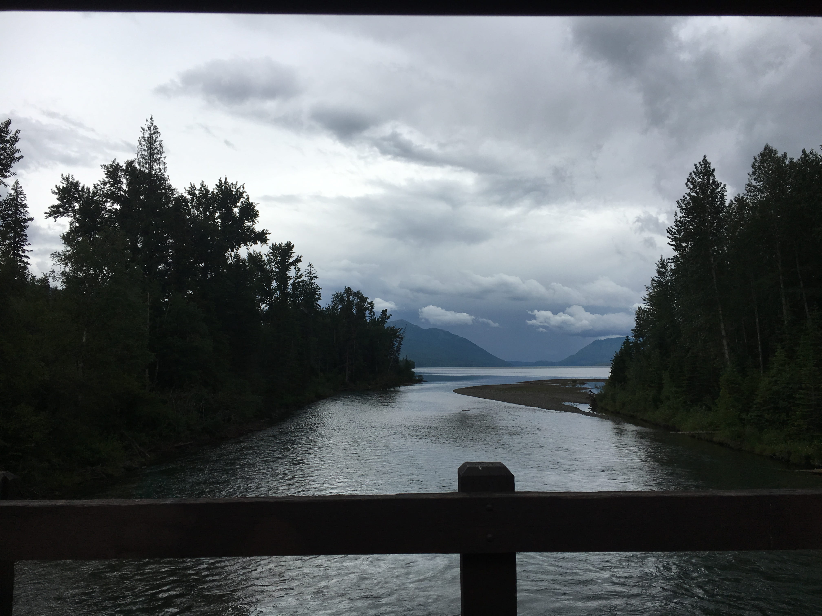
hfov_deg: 61.7
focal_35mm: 29
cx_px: 411
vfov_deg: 48.2
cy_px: 308
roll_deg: +0.7
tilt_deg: +4.1
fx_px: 689
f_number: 2.2
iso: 25
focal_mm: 4.15
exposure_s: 1/2653
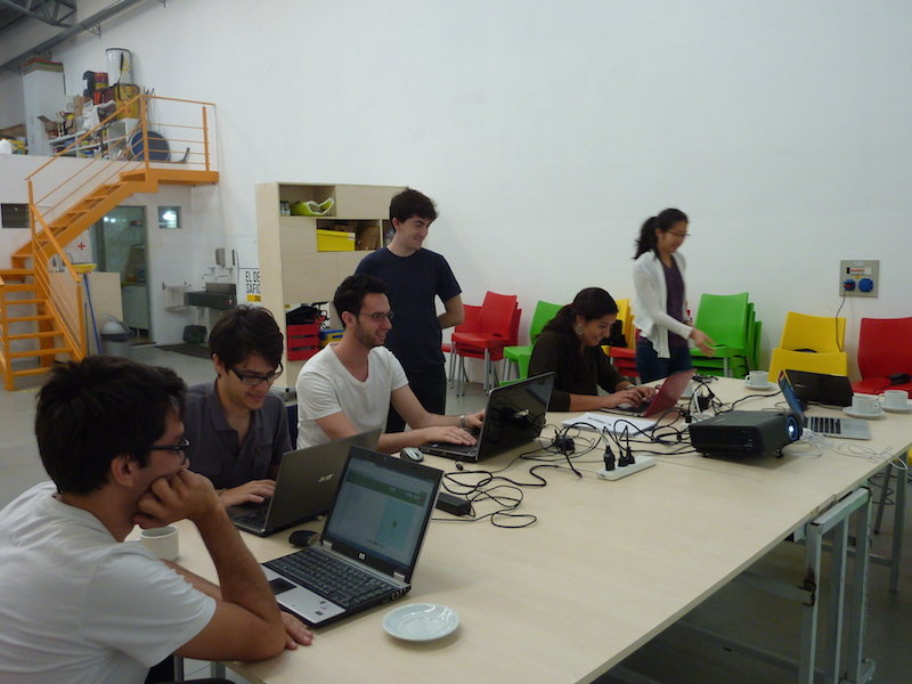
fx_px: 764
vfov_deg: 48.2
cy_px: 342
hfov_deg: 61.7
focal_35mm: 29
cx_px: 456
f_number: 3.4
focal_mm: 4.7
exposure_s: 1/30
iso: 200
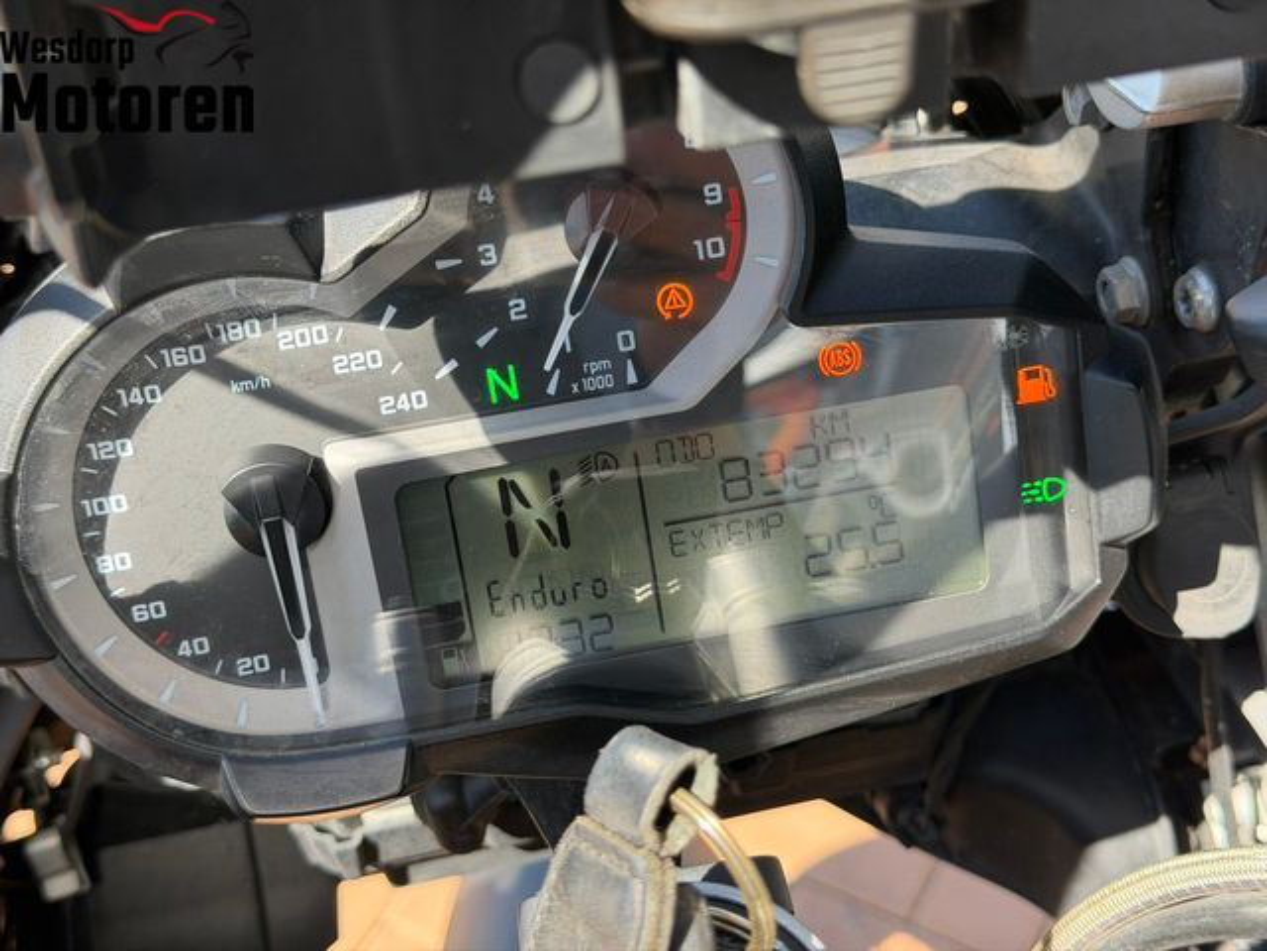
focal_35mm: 48
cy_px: 476
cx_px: 634
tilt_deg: -44.2
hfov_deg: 39.7
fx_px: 1757
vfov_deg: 30.3
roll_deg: +1.7
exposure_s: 1/578
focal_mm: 6.76
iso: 100
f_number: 1.78
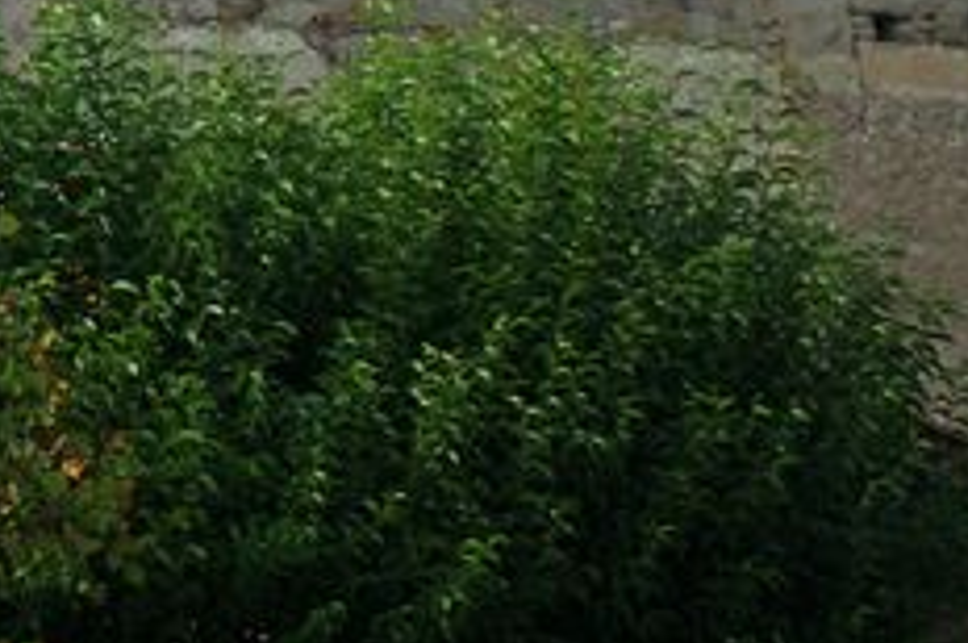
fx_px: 8539
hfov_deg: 6.4
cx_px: -718
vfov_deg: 4.3
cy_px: -242
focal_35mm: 318
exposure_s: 1/200
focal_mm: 48
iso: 200
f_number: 7.1
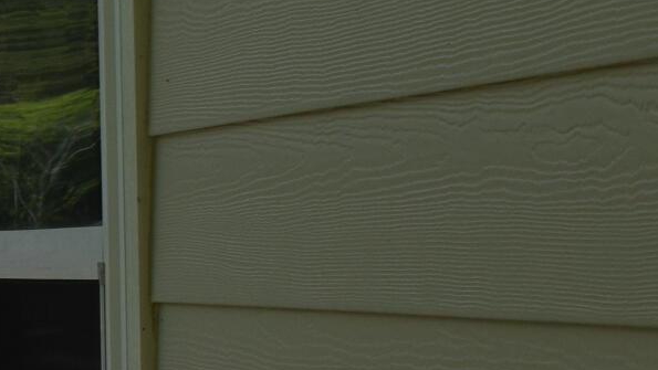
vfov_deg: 6.3
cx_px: -773
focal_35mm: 190
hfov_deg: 10.2
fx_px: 3316
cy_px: 647
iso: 200
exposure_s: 1/400
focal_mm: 24
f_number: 10
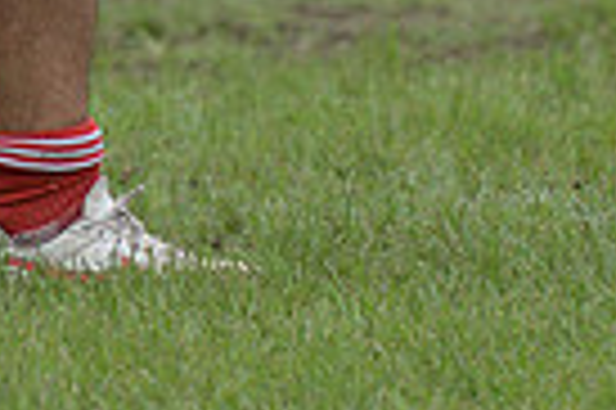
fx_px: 19552
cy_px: -403
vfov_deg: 1.2
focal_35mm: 1144
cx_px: -382
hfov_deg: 1.8
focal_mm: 270
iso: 400
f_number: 4
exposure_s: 1/1250
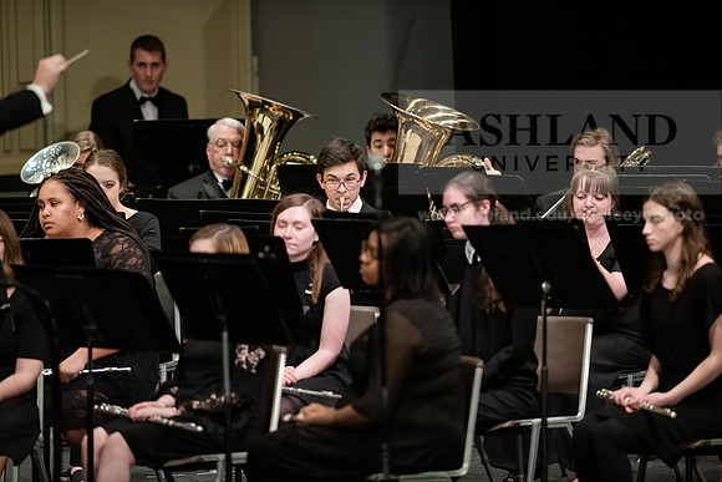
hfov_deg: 6.9
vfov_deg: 4.6
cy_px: 241
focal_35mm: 300
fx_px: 6018
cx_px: 361
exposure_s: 1/250
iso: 4000
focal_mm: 300
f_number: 3.2
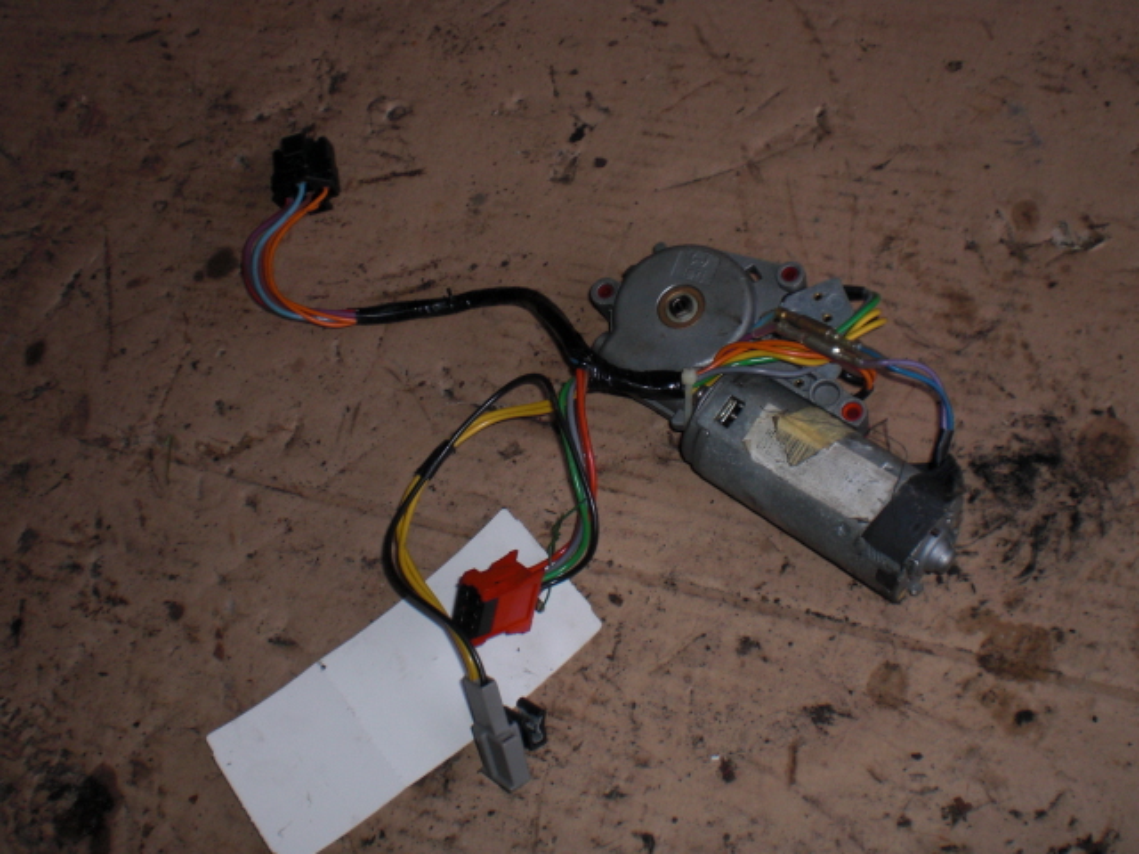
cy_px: 427
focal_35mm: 38
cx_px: 570
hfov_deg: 49.0
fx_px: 1250
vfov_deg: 37.7
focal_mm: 6.3
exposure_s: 1/30
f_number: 5.6
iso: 100
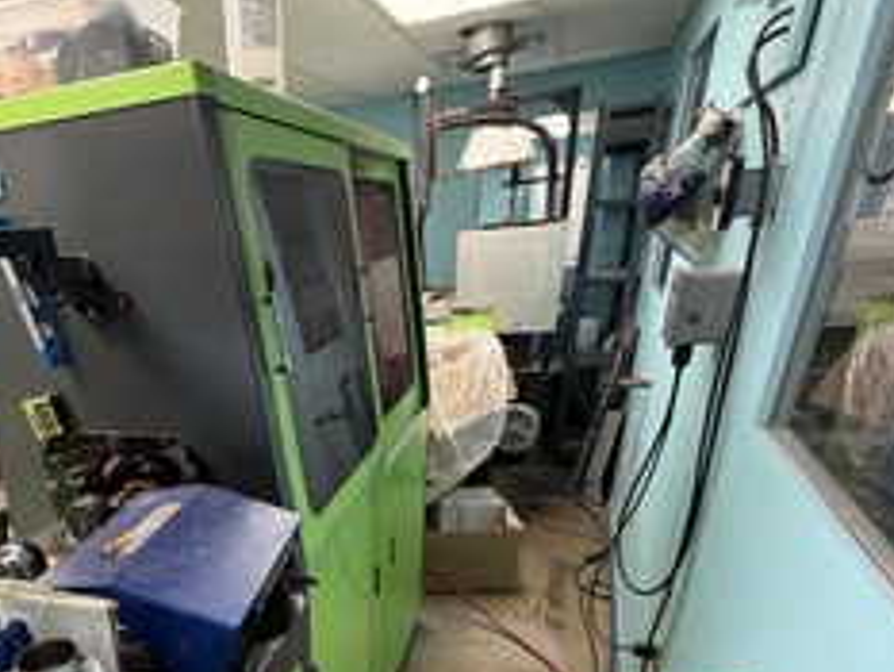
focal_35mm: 24
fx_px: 620
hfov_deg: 68.8
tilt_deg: -27.8
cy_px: 561
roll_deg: +5.1
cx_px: 272
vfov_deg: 52.3
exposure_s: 1/64
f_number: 2.2
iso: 200
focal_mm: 2.22
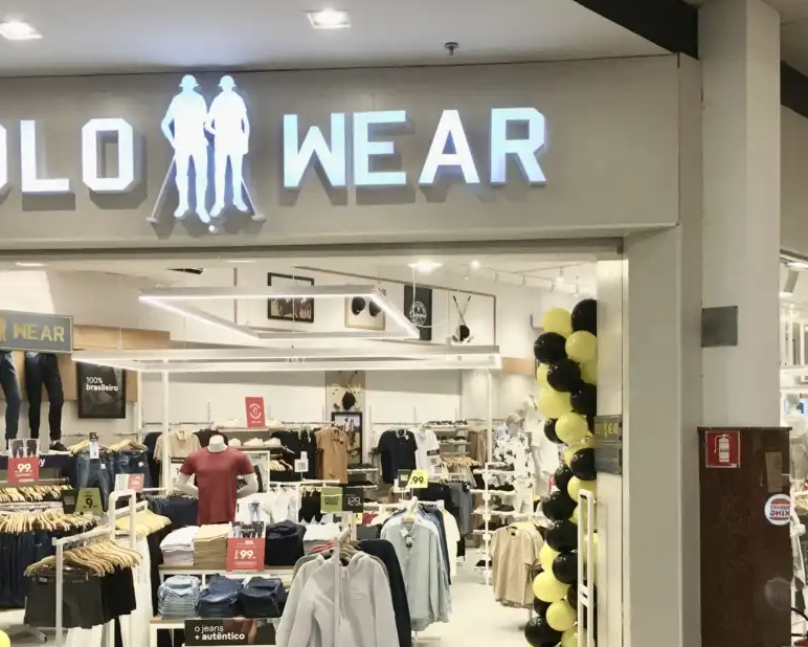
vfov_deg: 33.8
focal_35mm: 44
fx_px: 1052
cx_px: 446
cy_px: 445
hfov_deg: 41.9
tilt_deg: +0.0
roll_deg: -0.3
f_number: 2.2
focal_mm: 4.15
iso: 32
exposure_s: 1/40
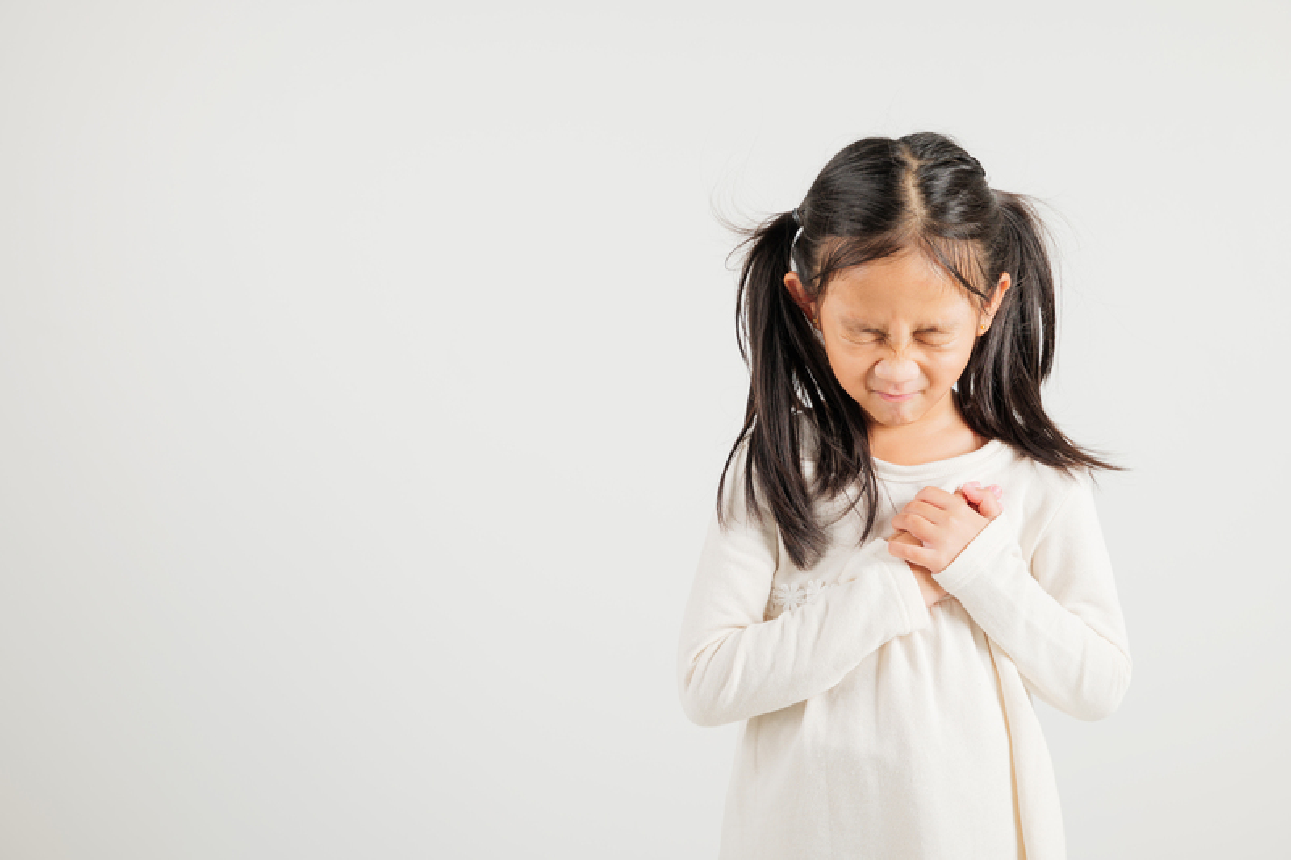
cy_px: 430
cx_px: 646
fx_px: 2438
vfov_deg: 20.0
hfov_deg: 29.7
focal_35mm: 68
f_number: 7.1
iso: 125
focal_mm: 68
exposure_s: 1/125
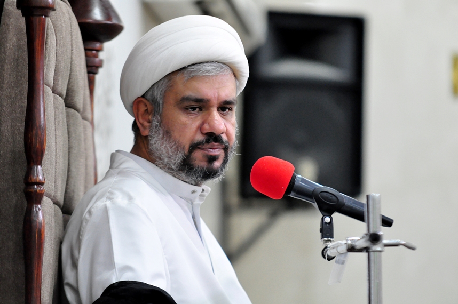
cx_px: 229
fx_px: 3526
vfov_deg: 4.9
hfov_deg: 7.4
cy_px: 152
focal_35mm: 278
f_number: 2.8
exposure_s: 1/125
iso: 1600
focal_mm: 185
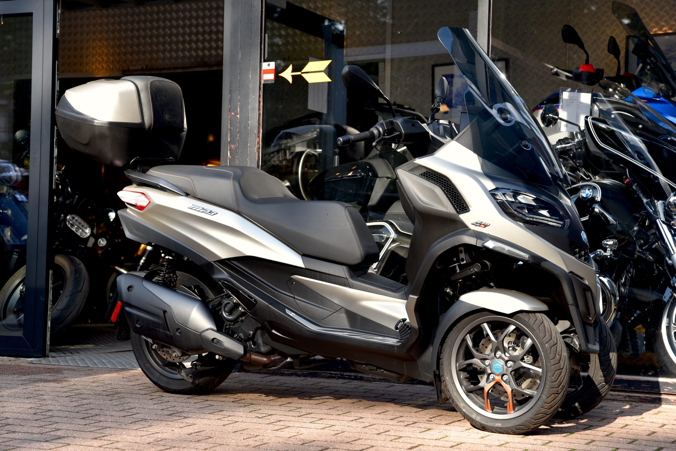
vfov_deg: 19.5
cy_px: 226
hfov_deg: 28.8
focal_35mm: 70
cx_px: 338
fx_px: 1315
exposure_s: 1/100
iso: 100
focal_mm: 70
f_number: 5
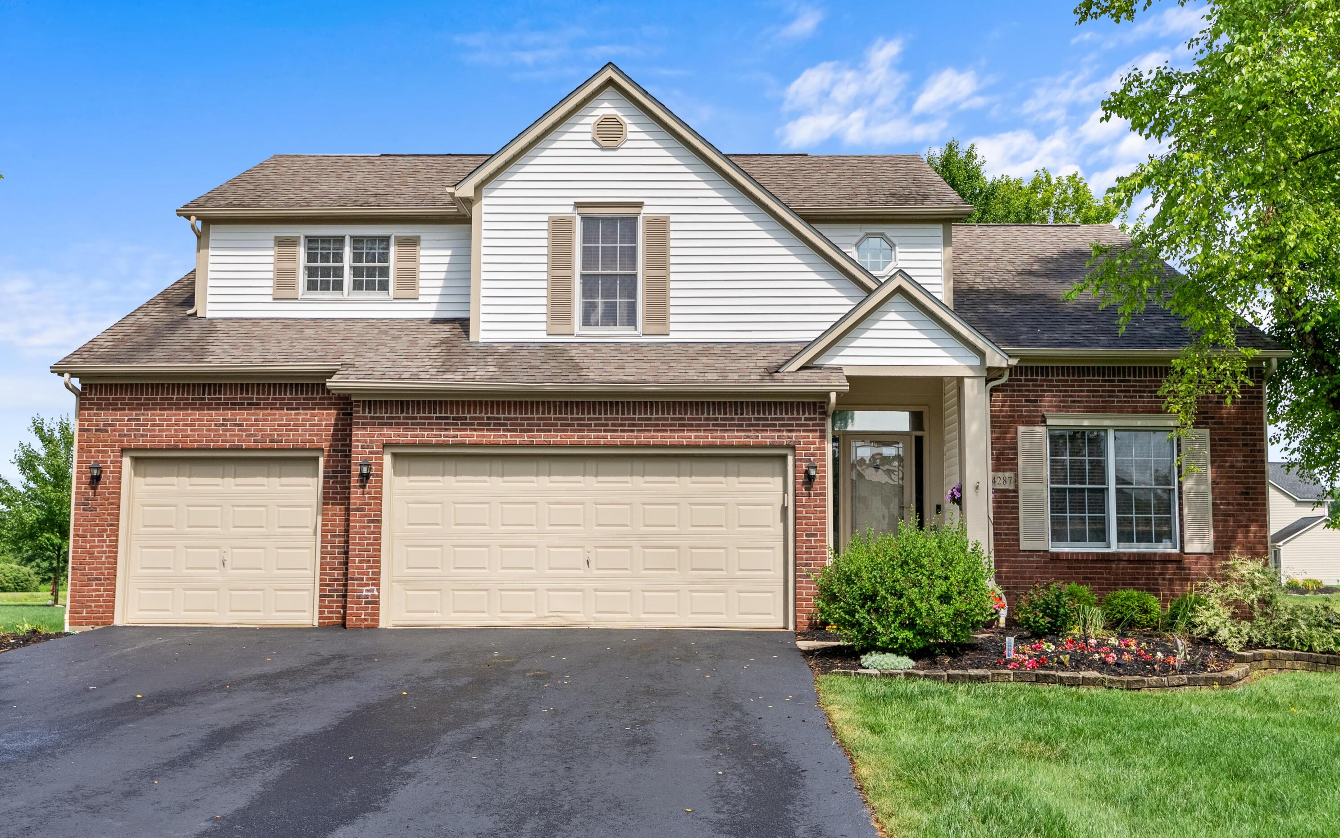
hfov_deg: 54.0
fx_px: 1315
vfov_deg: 35.3
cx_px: 668
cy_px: 421
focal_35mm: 36
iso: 320
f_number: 8
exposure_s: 1/1000
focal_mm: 35
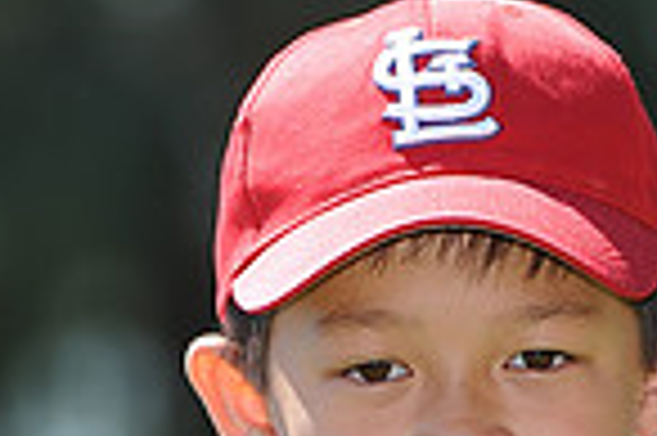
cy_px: 643
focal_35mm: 696
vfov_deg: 2.0
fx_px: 12688
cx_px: 522
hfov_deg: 3.0
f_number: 4.5
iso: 200
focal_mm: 175
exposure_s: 1/500
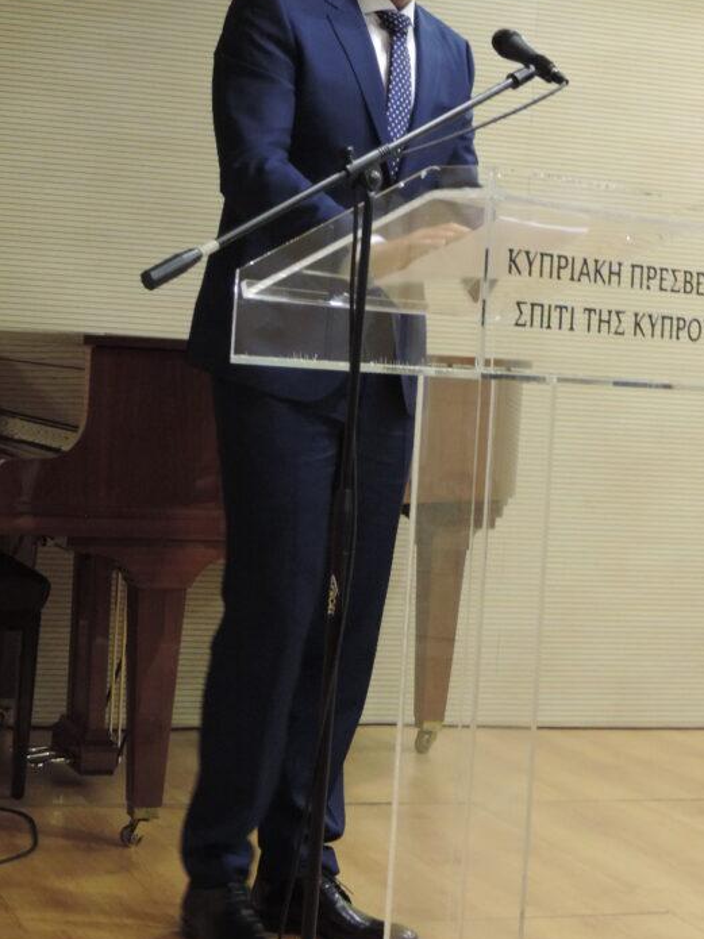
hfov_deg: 18.2
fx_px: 2197
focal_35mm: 81
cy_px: 288
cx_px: 409
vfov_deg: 24.0
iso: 640
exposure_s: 1/15
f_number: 3.7
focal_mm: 9.8
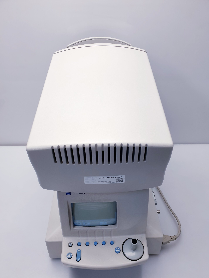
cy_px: 139
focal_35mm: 26
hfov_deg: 53.1
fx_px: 209
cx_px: 104
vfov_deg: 67.3
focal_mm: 4.3
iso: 80
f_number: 2.4
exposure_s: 1/100
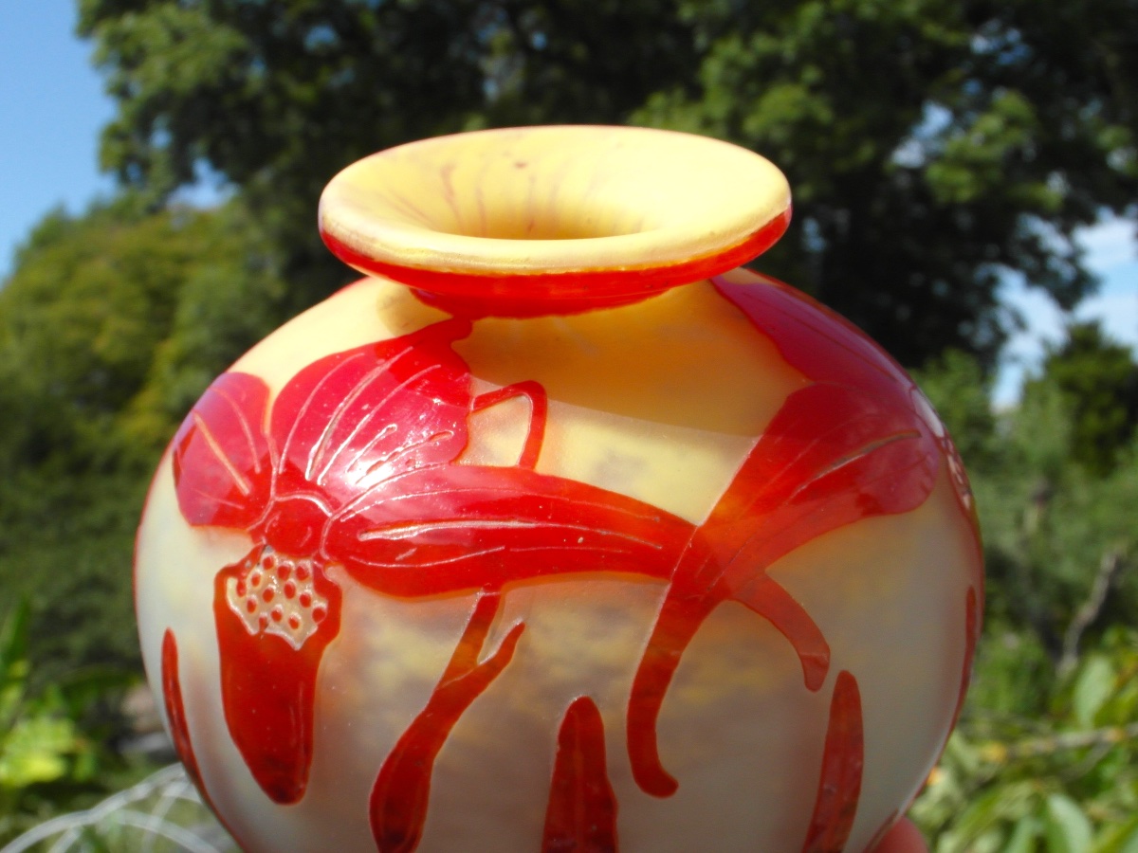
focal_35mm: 62
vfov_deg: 23.7
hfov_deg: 31.2
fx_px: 2038
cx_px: 569
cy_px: 426
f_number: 5.6
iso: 80
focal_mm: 10.2
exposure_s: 1/350
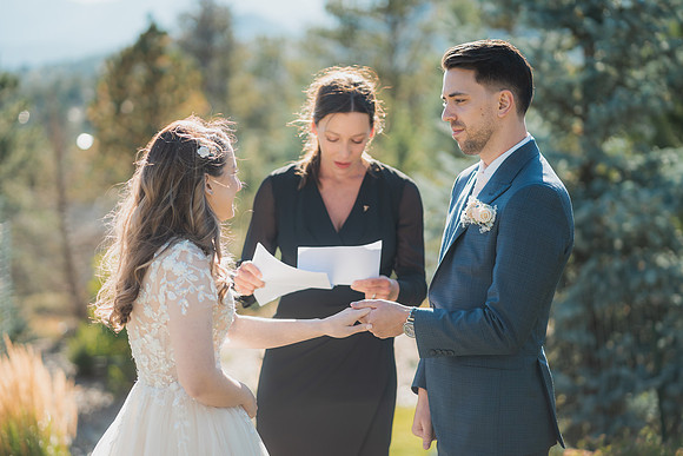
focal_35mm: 87
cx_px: 342
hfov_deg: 23.4
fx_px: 1648
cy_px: 228
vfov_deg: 15.7
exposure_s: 1/1250
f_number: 2.5
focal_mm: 85
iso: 200
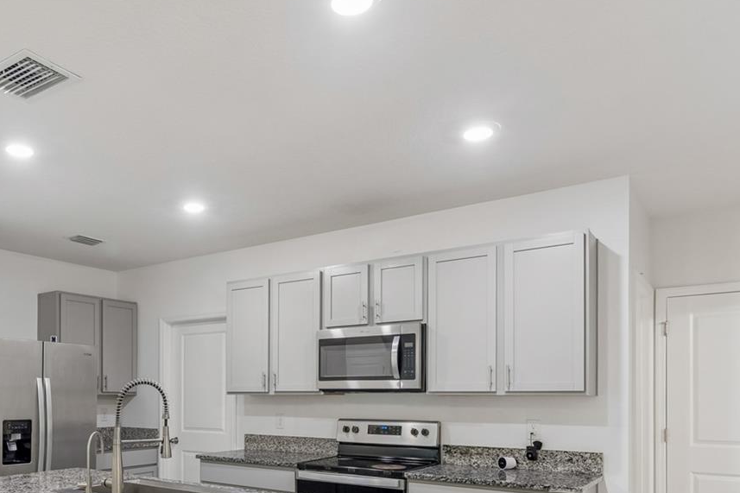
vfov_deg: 44.2
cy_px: 392
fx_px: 575
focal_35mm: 28
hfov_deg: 64.1
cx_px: 258
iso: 100
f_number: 7.1
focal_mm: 10
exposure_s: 1/3.33
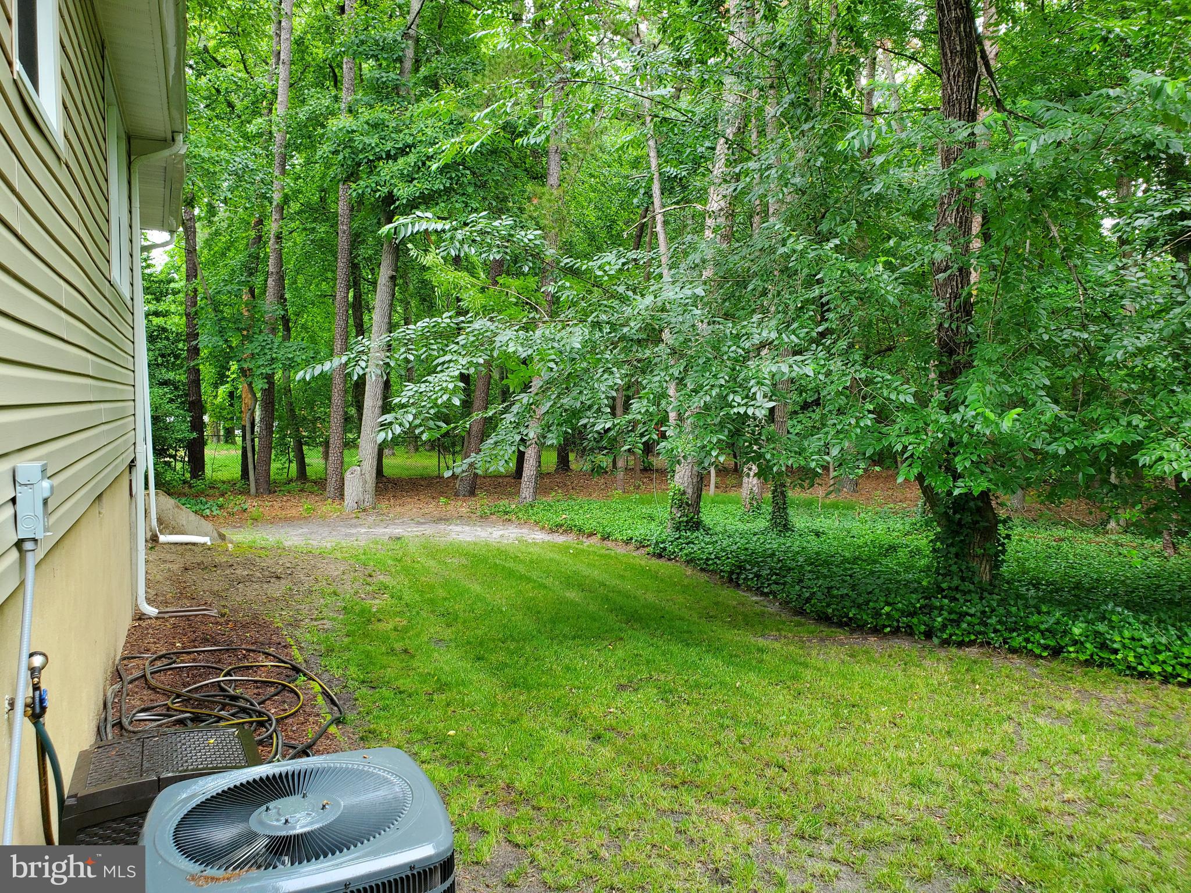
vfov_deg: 53.1
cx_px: 596
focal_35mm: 26
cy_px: 446
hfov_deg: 67.3
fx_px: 895
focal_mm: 4.3
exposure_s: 1/120
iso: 100
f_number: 2.4
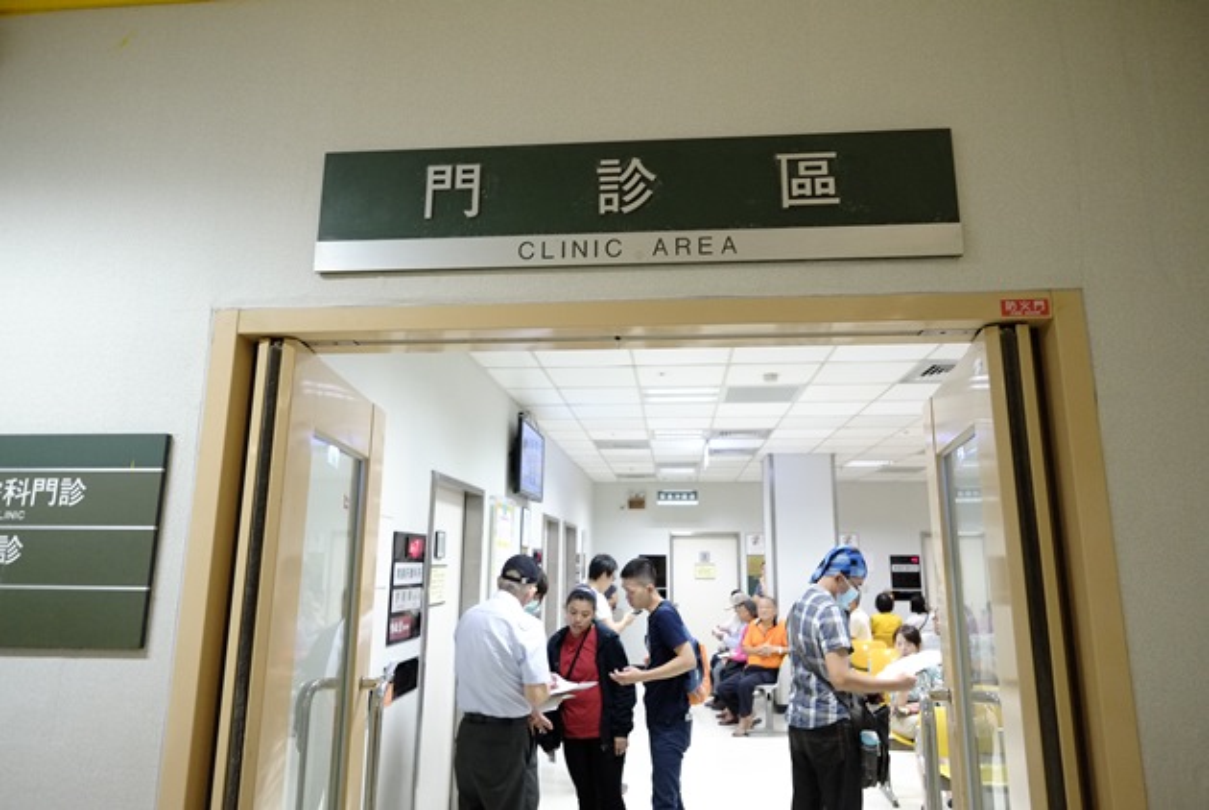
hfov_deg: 81.1
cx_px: 604
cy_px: 405
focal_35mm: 21
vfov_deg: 59.7
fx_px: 706
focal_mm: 14
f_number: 2.8
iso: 2500
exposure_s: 1/60
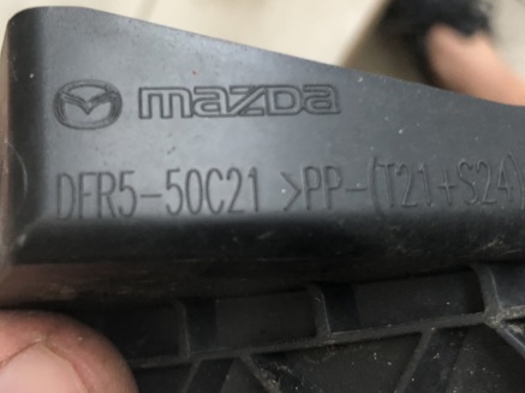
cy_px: 129
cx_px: 239
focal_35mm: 41
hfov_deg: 45.8
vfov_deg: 34.7
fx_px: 621
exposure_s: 1/15
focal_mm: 3.99
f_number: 1.8
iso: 80
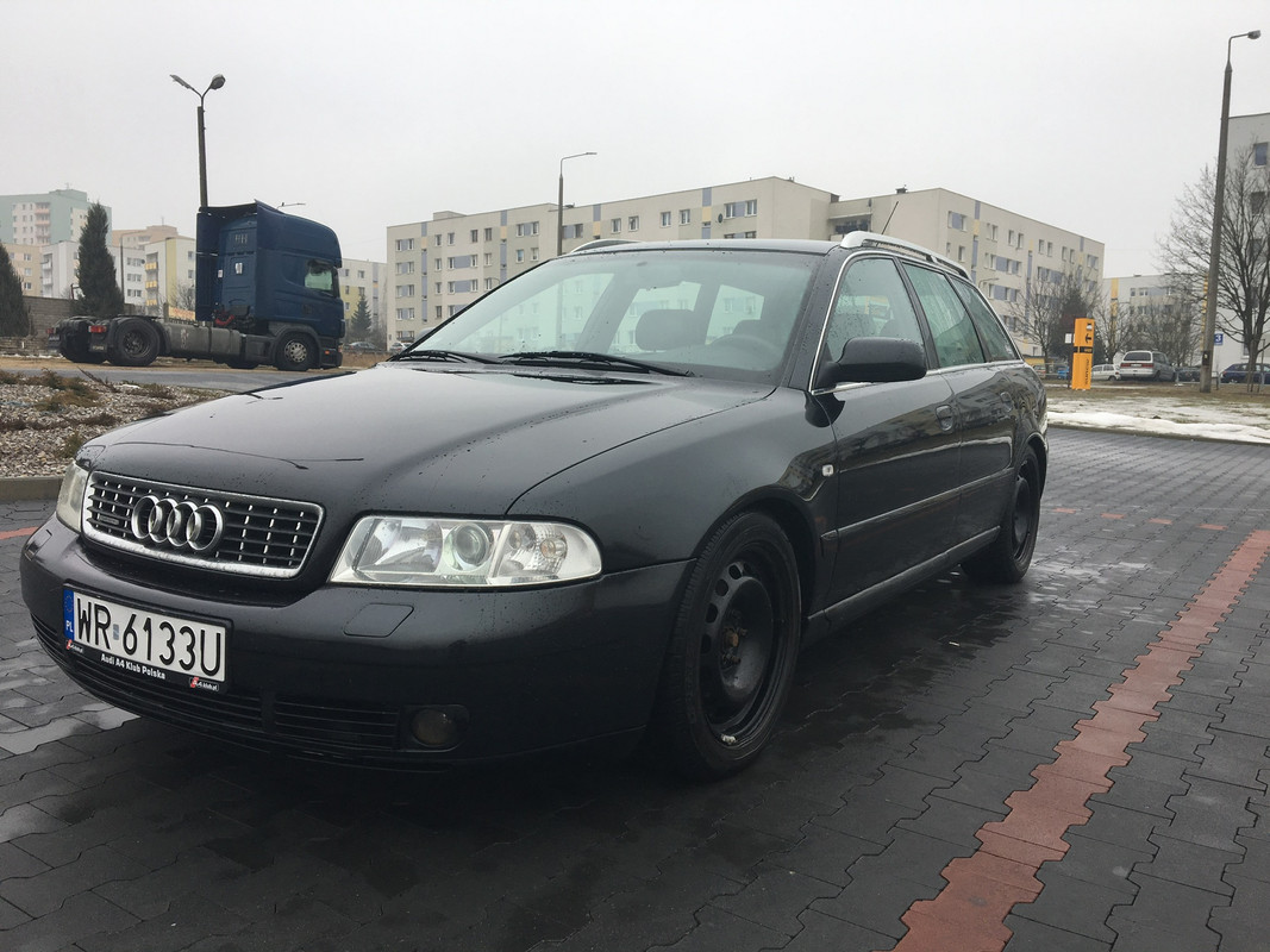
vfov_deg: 48.2
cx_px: 635
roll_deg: -0.7
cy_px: 476
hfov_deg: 61.7
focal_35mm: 29
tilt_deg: -2.9
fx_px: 1064
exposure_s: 1/359
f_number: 2.2
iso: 25
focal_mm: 4.15
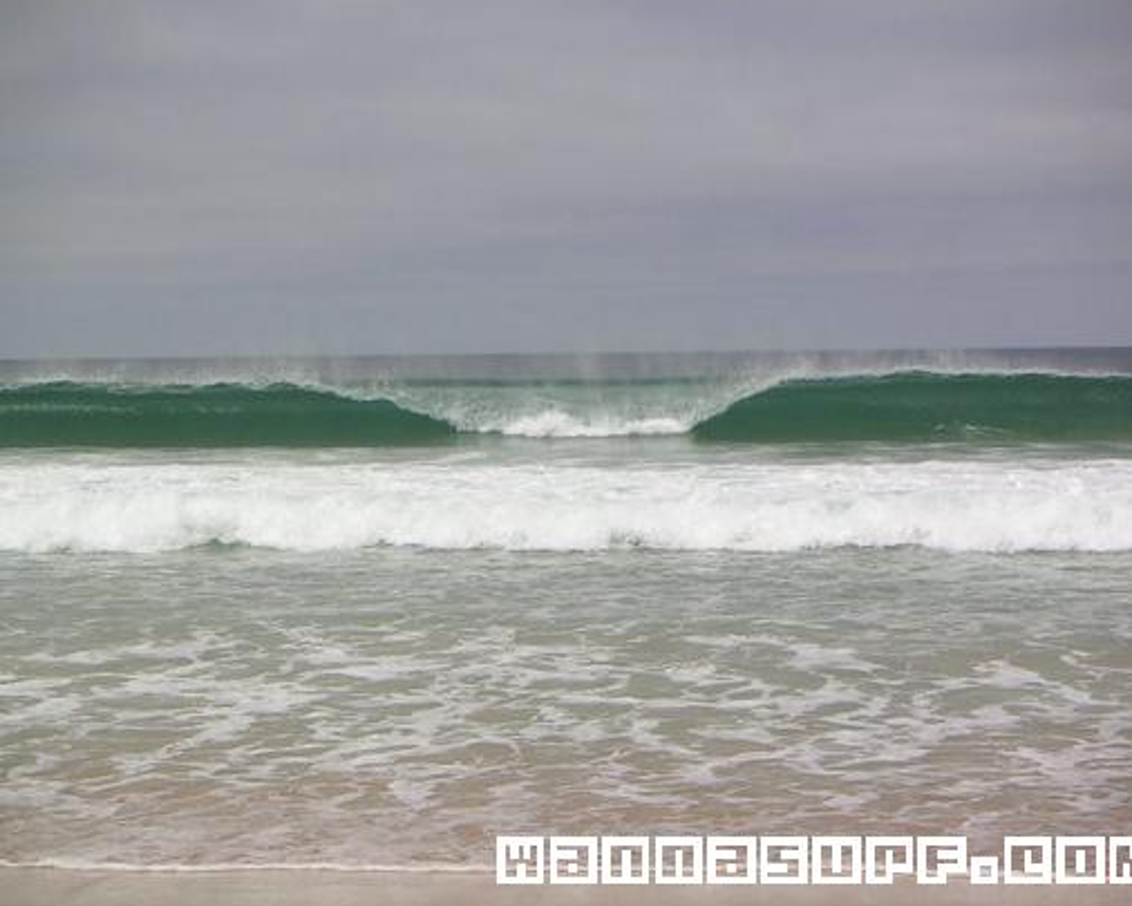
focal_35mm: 72
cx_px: 578
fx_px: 2413
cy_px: 452
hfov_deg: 26.4
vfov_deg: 21.3
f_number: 8
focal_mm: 8.9
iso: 64
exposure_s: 1/350
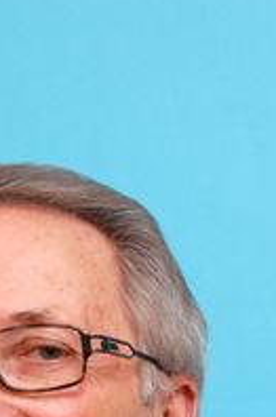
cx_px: 84
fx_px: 1884
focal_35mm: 163
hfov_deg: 8.4
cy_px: 527
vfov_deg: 12.3
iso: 200
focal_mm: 42
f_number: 11
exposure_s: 1/125
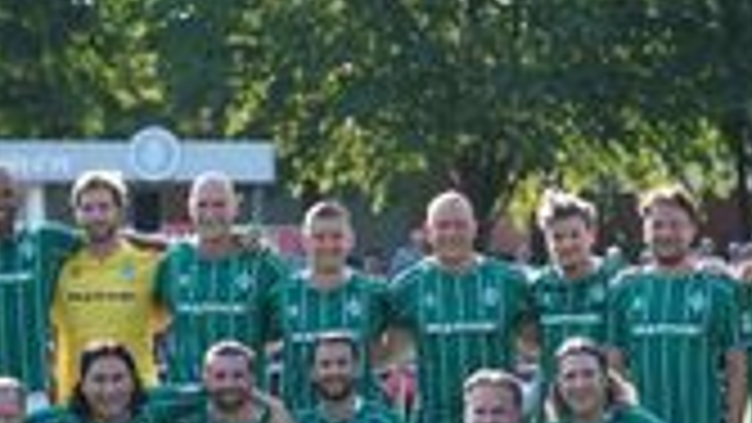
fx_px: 3510
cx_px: 315
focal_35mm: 176
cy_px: 448
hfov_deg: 12.2
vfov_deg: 6.9
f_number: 2.8
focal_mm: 70
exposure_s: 1/4000
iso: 1000
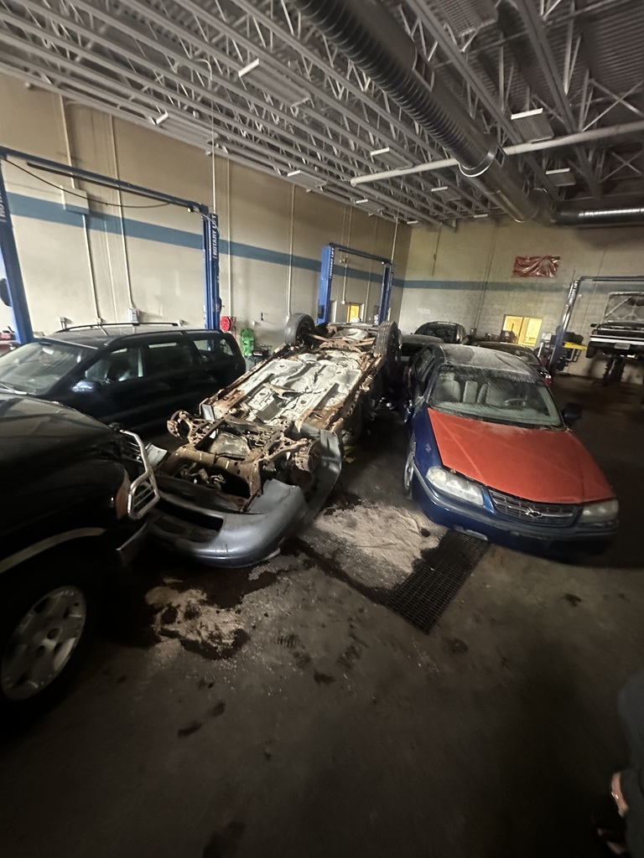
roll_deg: -7.0
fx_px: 347
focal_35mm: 14
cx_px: 322
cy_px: 429
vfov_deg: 102.1
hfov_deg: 85.7
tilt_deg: -23.3
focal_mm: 2.22
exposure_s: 1/37
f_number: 2.2
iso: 1600
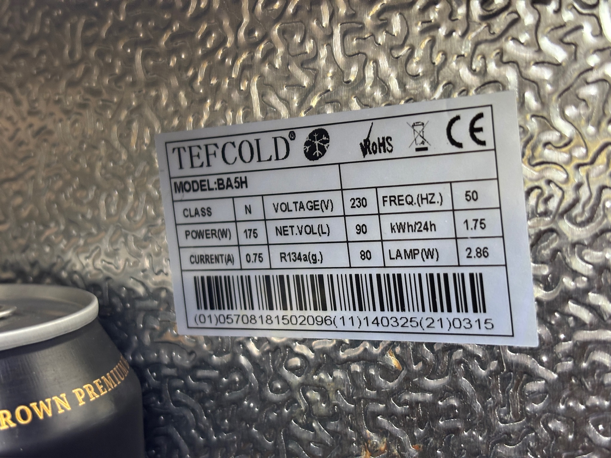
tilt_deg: -6.6
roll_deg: +2.3
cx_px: 306
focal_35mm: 52
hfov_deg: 36.8
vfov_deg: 28.0
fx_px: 918
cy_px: 229
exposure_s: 1/50
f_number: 1.6
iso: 125
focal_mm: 5.96
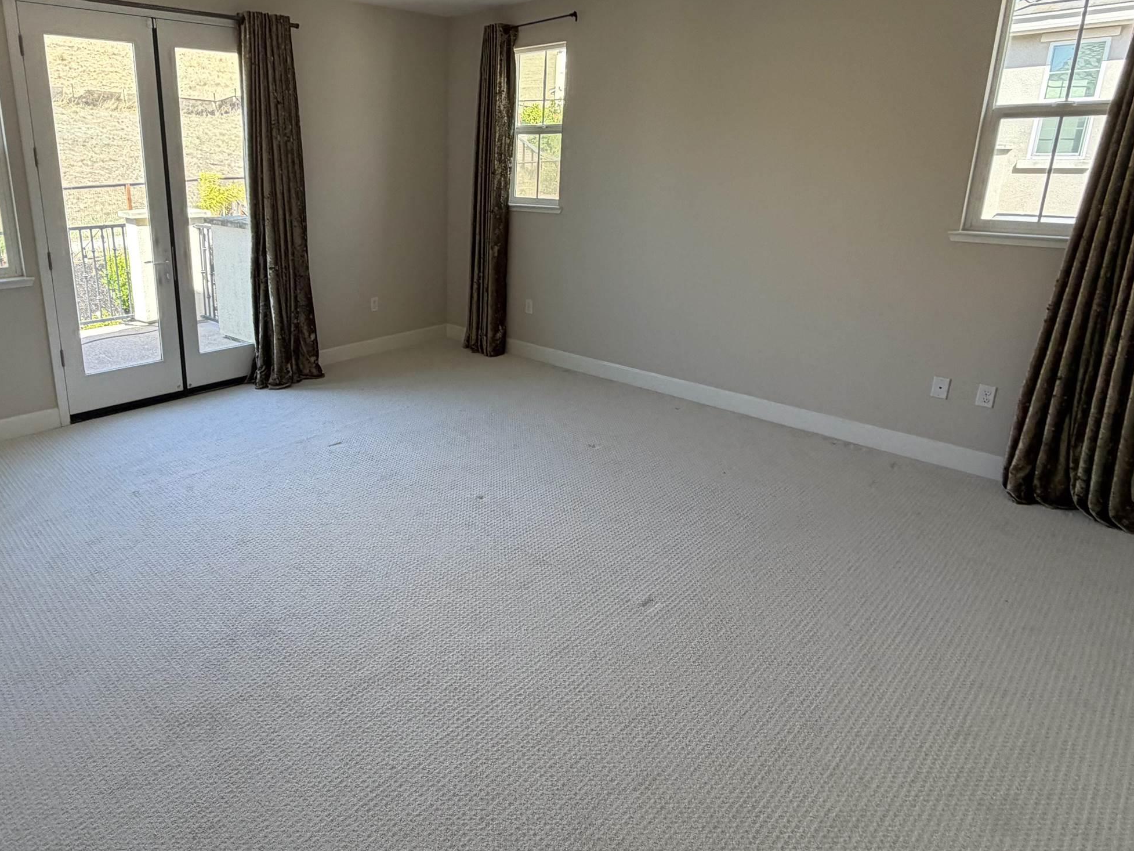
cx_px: 405
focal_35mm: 22
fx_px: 721
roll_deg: +0.5
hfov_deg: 74.7
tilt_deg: -13.1
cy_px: 340
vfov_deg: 60.6
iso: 100
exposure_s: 1/121
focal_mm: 2.22
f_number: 2.2
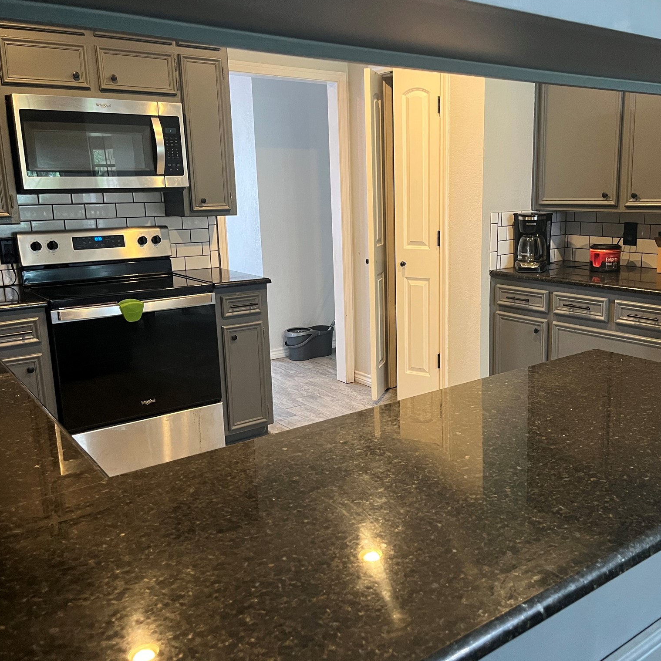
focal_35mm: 31
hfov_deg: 52.2
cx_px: 393
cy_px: 329
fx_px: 670
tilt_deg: -12.3
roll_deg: +0.3
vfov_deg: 52.5
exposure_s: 1/40
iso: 400
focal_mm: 5.1
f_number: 1.6
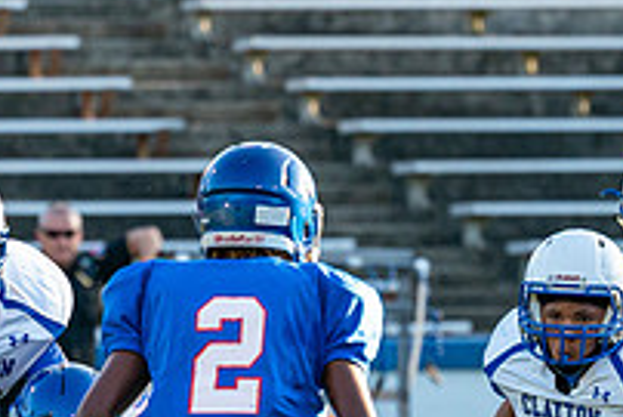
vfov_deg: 1.4
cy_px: 557
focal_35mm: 955
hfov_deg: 2.2
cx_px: 421
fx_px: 16538
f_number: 5.6
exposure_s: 1/1000
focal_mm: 268
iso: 1600
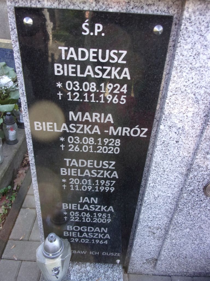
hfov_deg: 49.7
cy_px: 140
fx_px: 226
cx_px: 105
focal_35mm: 28
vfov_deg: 63.4
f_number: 3.9
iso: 115
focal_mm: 5.1
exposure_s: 1/34
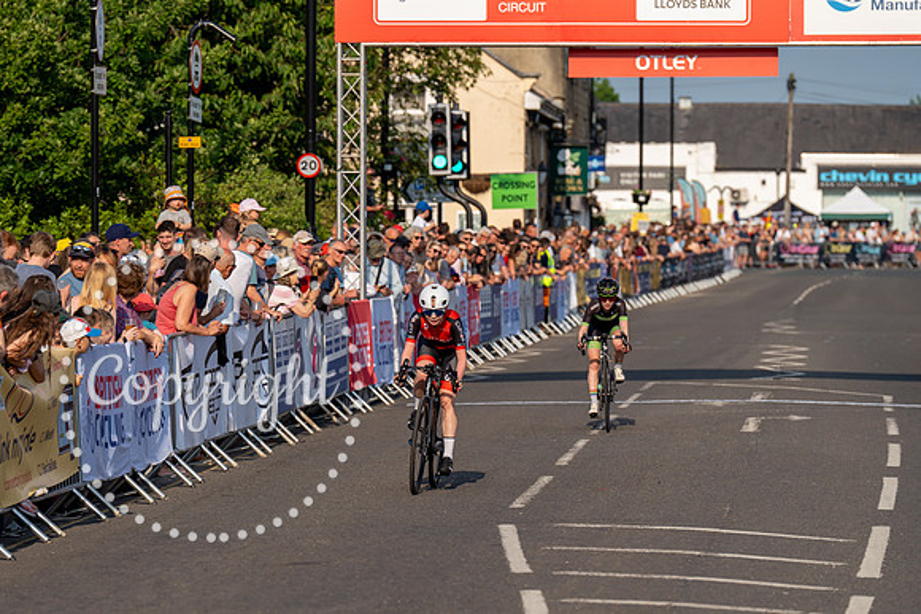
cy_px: 307
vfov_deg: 7.1
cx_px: 460
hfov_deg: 10.6
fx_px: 4964
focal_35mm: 194
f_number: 5
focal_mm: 194
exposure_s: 1/1000
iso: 160
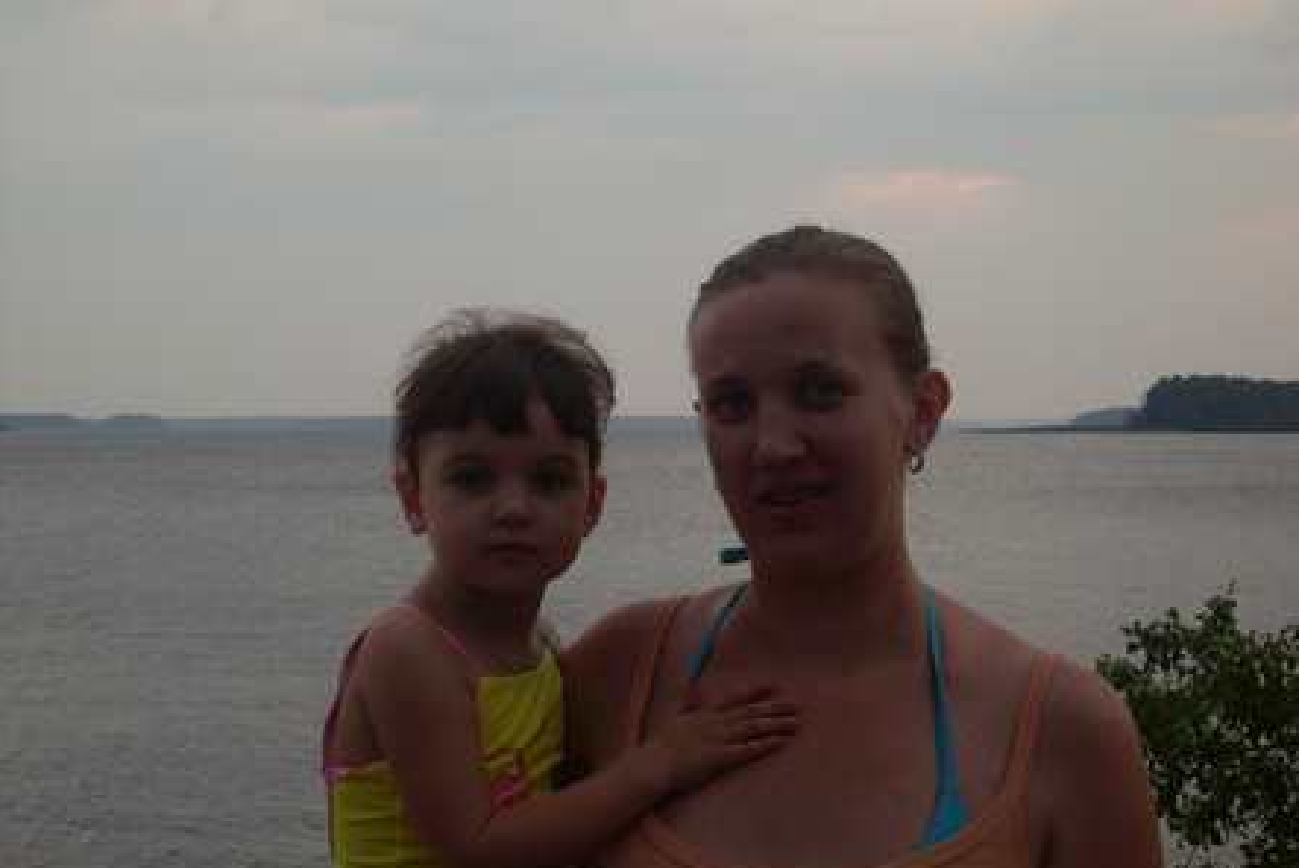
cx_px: 657
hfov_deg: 27.0
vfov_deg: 18.2
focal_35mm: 75
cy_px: 446
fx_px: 2708
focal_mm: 11.7
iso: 100
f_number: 4.2
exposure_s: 1/90
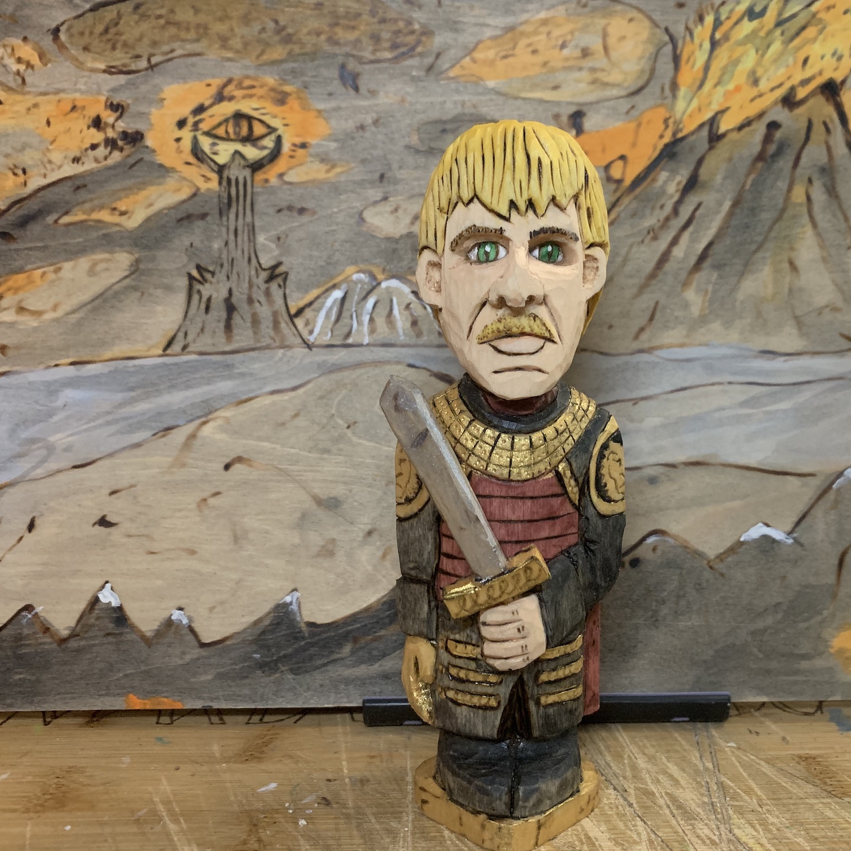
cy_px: 426
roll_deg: -1.1
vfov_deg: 52.5
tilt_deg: -6.1
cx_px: 518
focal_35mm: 31
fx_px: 862
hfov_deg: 52.1
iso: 500
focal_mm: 4.25
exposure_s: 1/30
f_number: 1.8
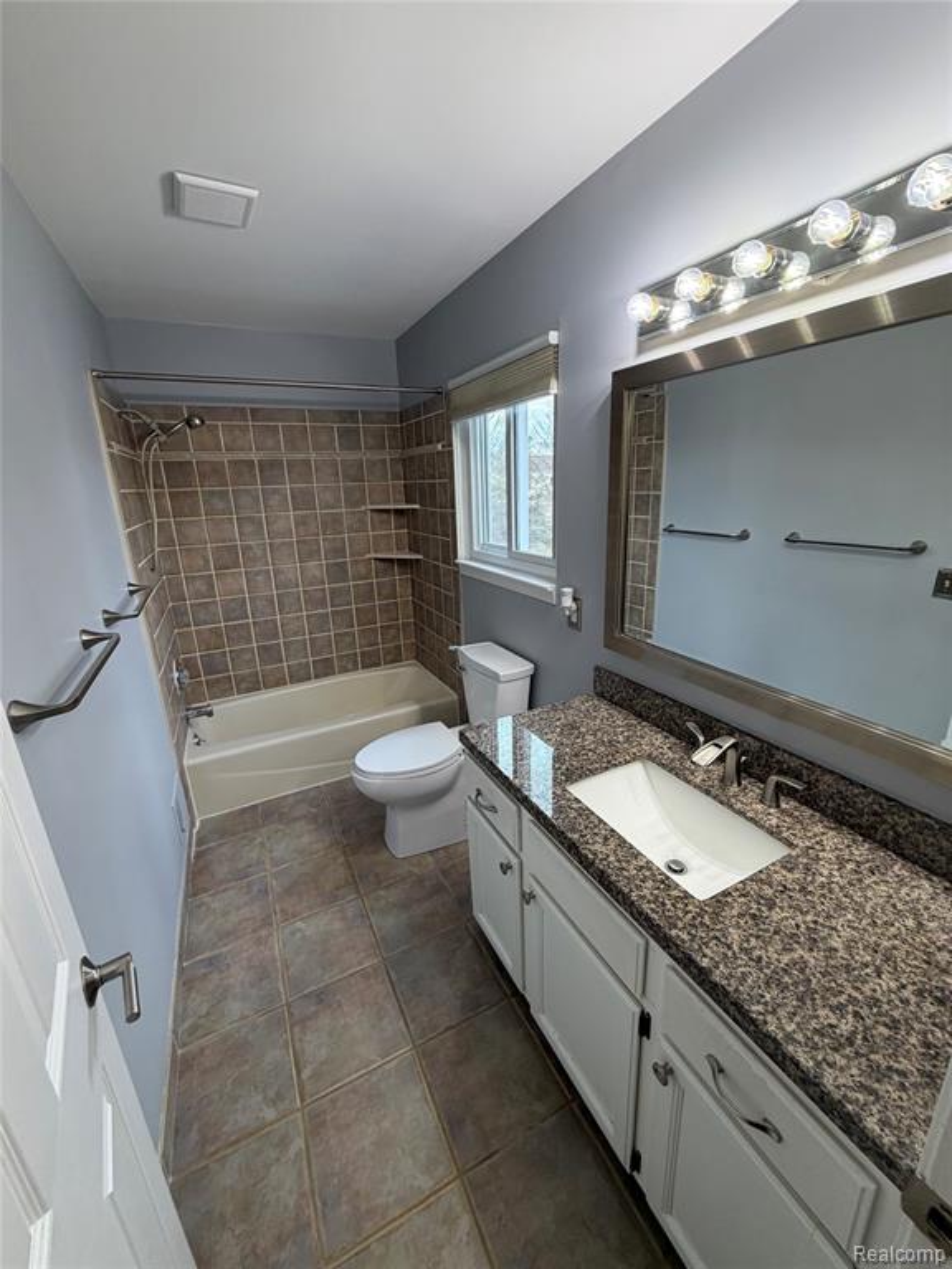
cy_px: 634
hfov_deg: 85.7
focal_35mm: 14
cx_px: 476
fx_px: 513
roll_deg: +1.6
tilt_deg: -16.7
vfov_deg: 102.1
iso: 100
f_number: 2.2
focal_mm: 2.22
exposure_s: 1/120
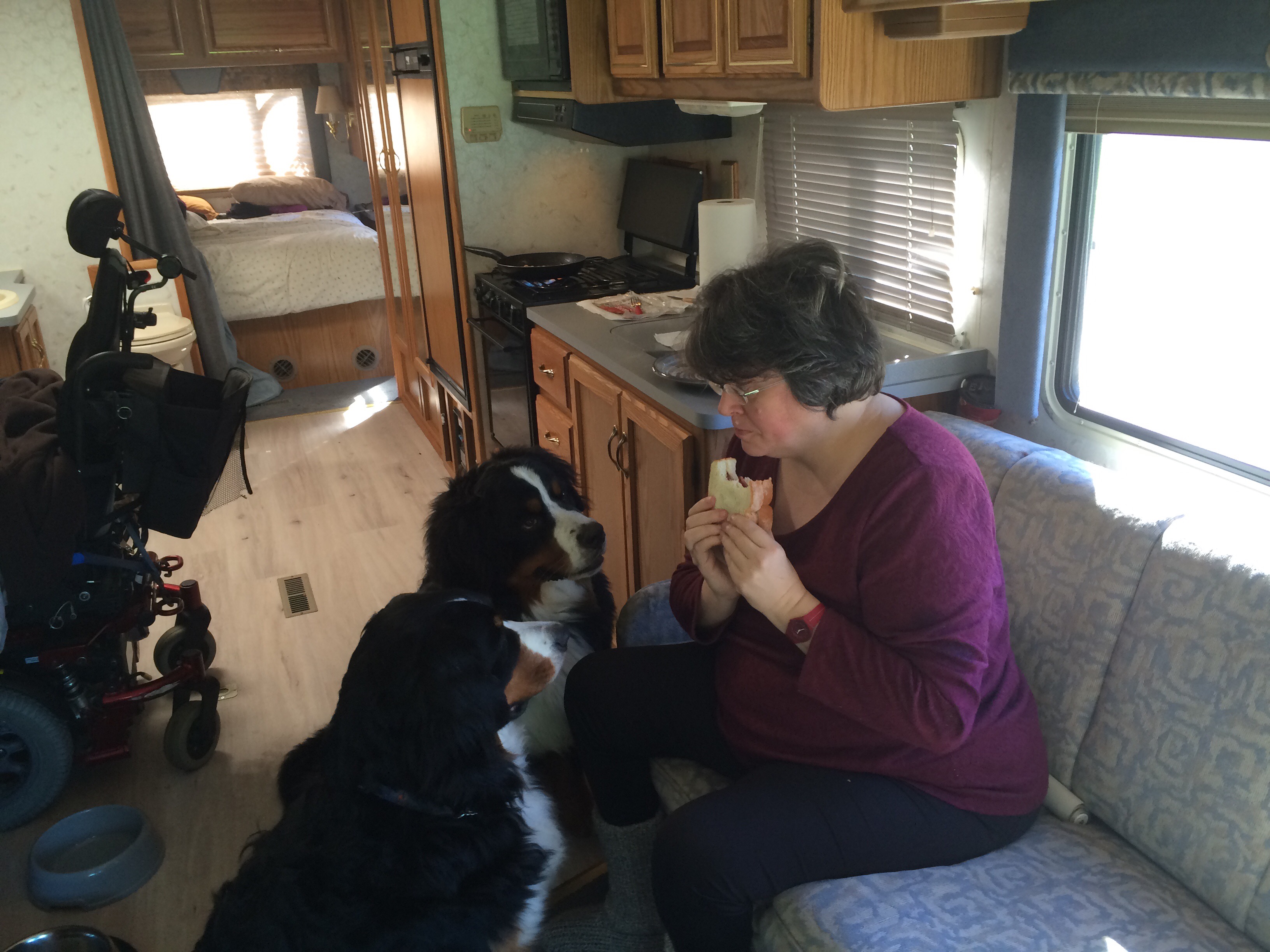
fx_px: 1064
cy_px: 476
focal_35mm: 29
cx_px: 635
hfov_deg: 61.7
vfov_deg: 48.2
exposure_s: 1/30
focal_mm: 4.15
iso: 64
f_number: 2.2
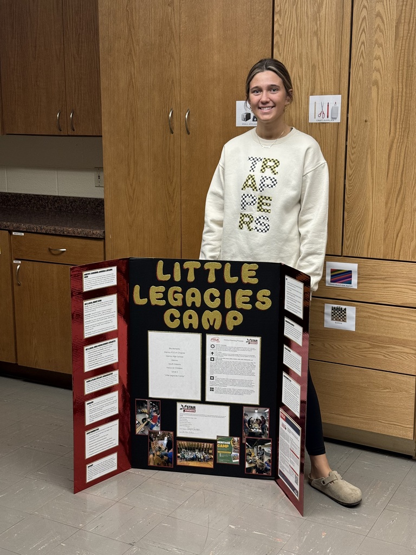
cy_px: 278
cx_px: 208
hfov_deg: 30.3
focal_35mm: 48
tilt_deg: -10.8
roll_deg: +0.3
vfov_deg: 39.7
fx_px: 769
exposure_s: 1/60
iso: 125
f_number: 1.78
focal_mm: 6.76
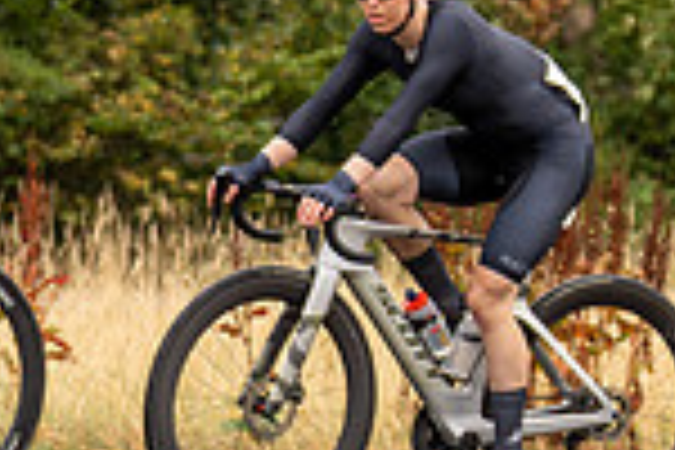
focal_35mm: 504
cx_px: -628
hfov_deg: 4.0
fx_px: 9449
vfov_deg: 2.7
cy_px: -53
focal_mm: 84
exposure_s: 1/1000
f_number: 3.5
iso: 250
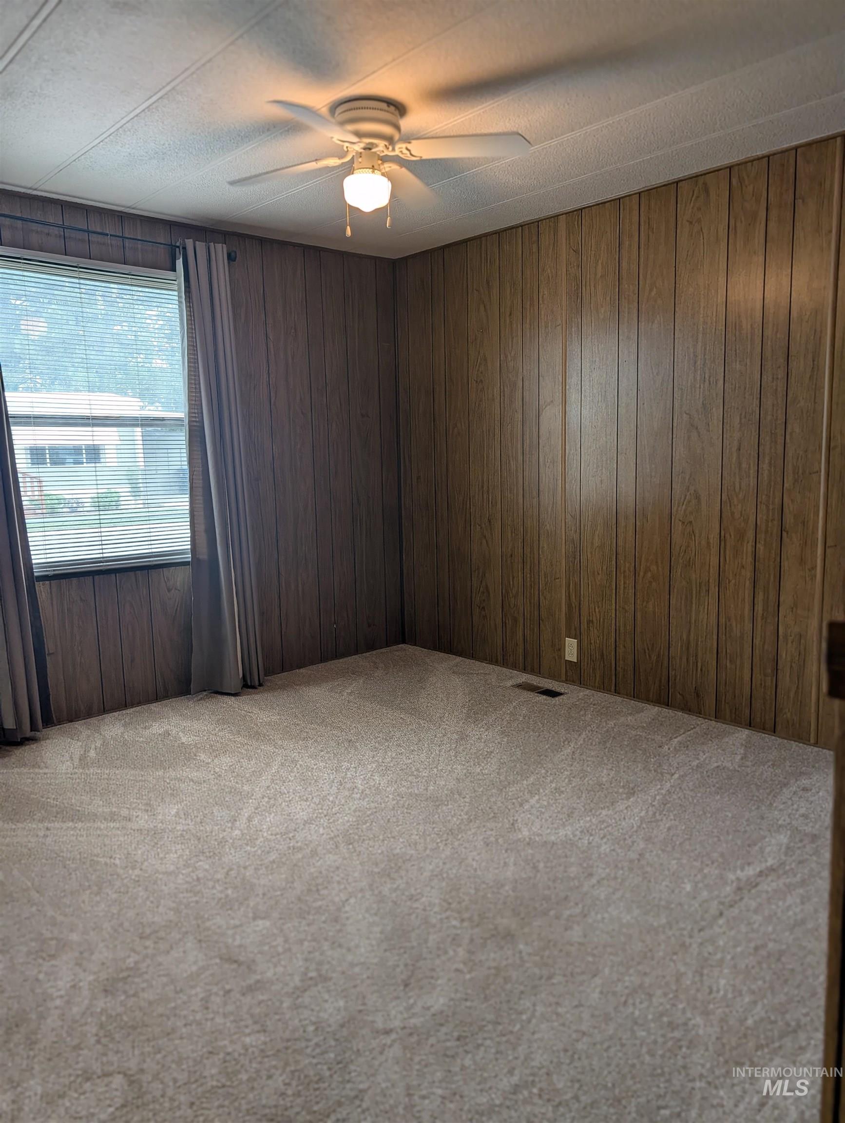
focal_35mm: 24
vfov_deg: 71.5
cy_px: 562
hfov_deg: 56.9
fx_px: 779
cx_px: 422
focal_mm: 6.9
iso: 46
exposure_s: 1/120
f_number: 1.68
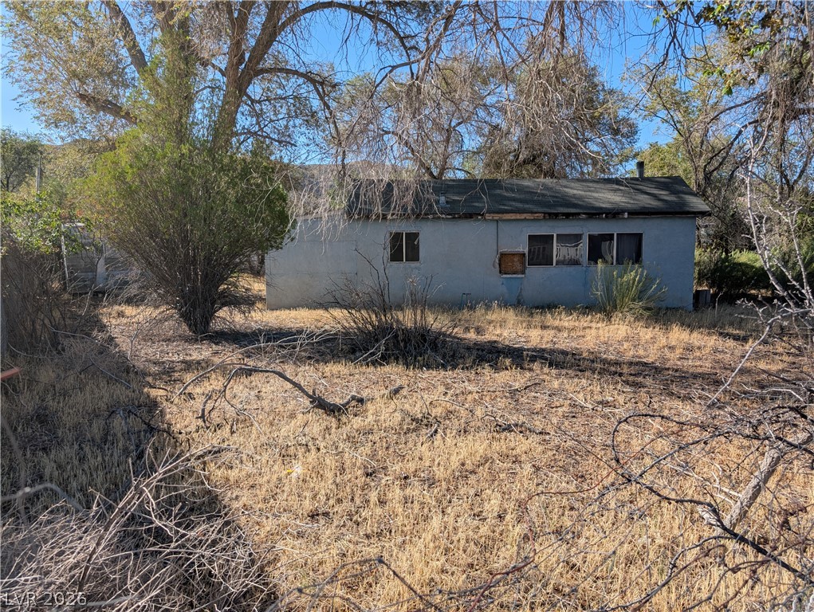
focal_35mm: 24
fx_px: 565
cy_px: 306
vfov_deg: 56.9
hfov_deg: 71.5
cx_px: 407
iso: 19
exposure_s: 1/4950
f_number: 1.68
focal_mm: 6.9
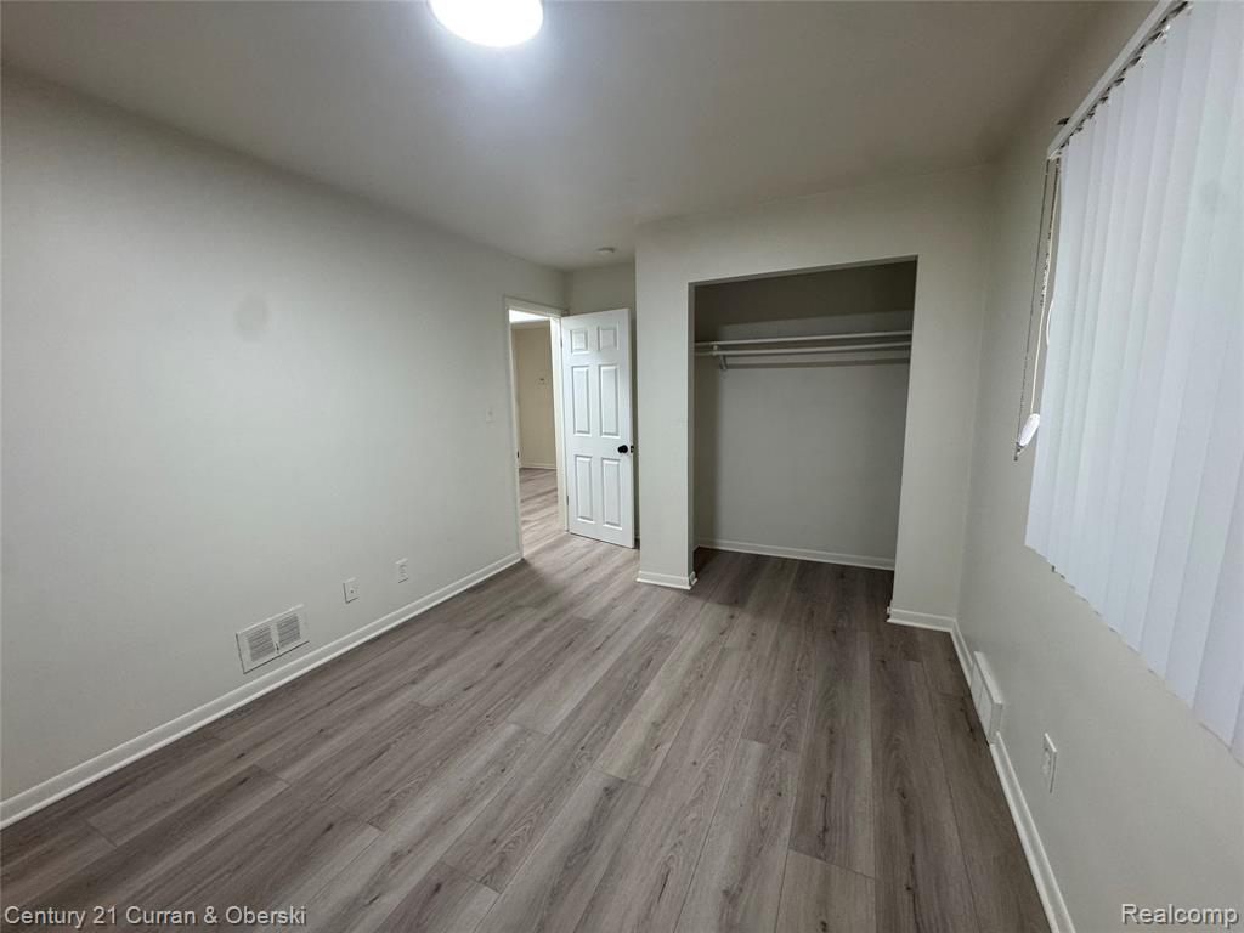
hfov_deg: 102.1
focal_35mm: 14
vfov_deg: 85.7
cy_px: 466
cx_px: 622
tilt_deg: -9.5
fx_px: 503
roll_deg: +0.7
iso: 200
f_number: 2.2
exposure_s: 1/60
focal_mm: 2.22
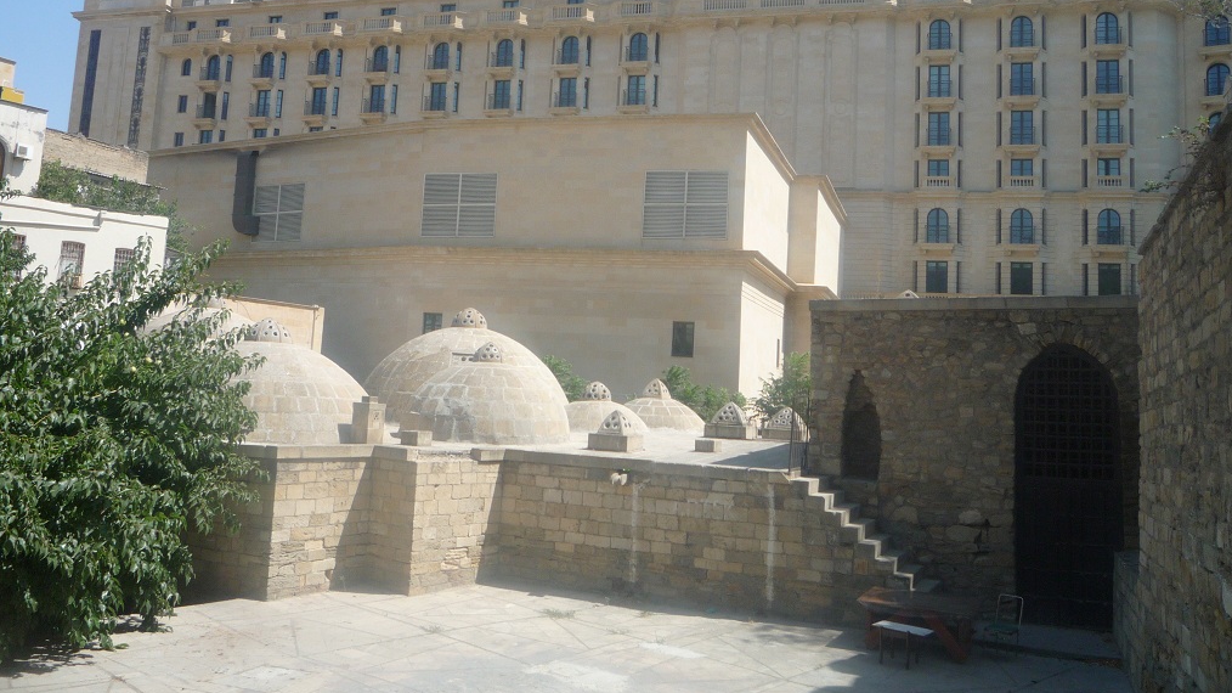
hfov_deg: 59.5
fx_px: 1078
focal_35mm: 33
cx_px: 612
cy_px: 250
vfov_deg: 35.4
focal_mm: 5.2
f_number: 4.5
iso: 100
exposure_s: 1/400
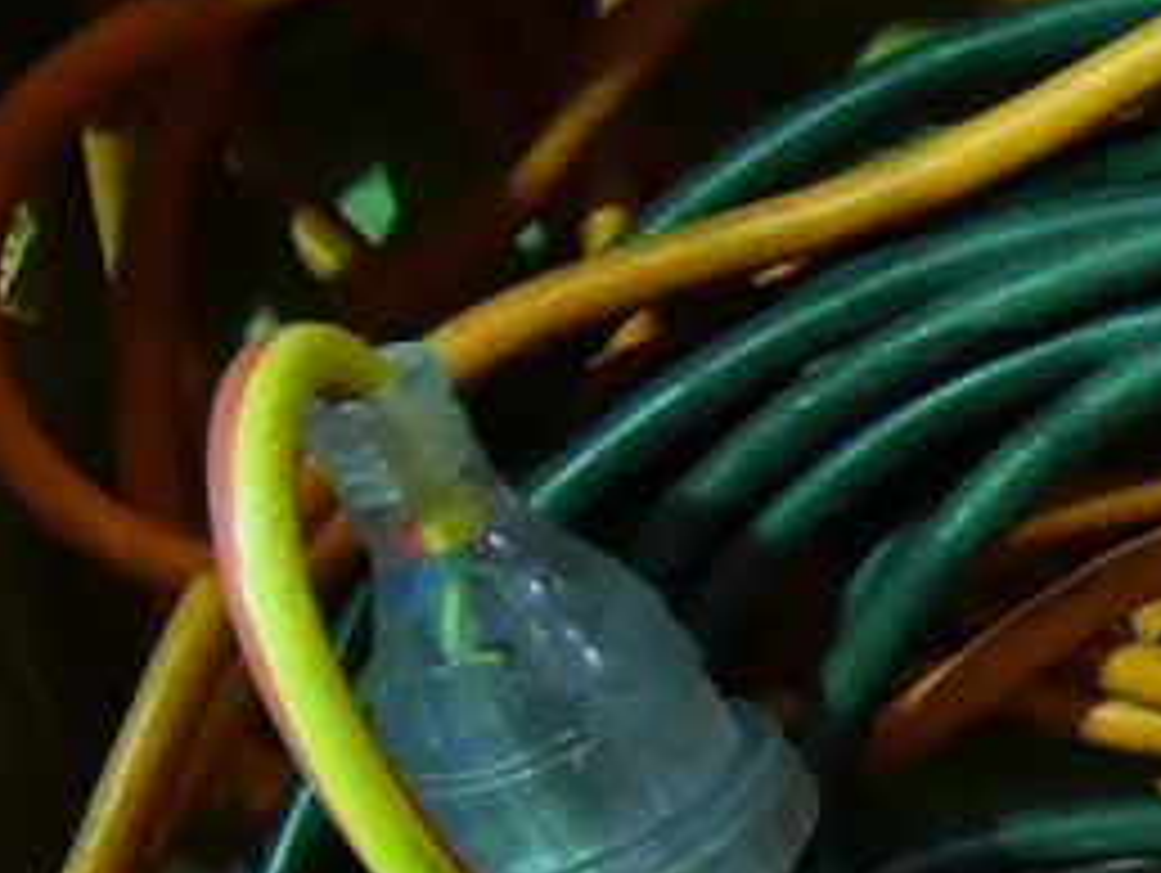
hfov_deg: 14.7
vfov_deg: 12.4
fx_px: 3995
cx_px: 2007
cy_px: 812
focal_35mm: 119
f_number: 4
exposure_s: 1/60
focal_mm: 15
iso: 3200
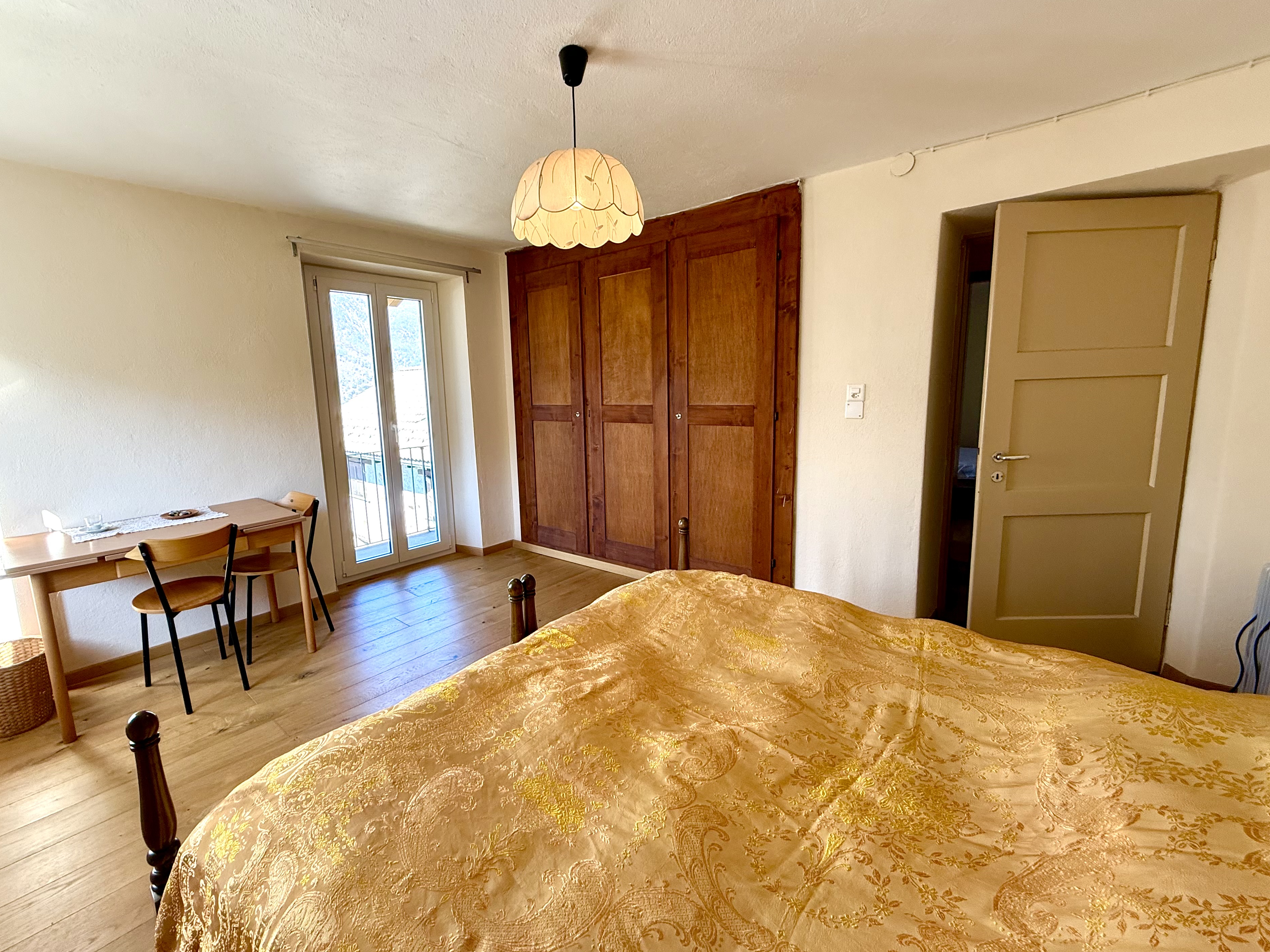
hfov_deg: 98.1
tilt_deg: -8.9
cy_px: 469
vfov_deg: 81.7
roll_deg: +1.9
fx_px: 550
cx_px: 601
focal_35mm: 15
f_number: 2.2
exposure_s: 1/100
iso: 125
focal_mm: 2.22
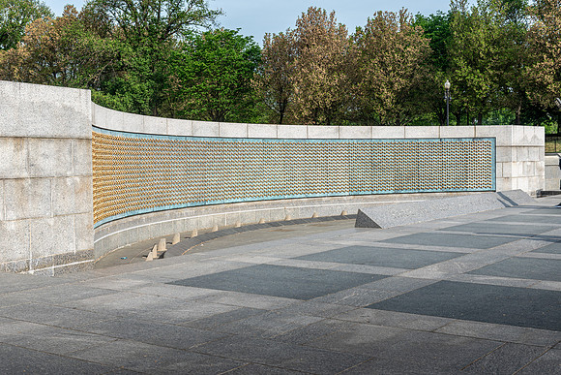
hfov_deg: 39.6
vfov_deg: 27.0
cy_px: 182
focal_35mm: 50
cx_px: 263
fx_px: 779
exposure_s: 1/125
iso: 100
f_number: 8
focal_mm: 46
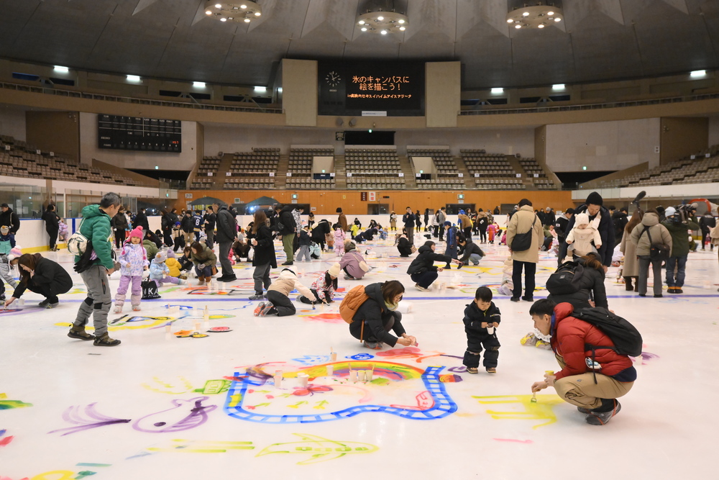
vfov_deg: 45.0
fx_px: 579
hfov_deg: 63.7
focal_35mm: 29
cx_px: 360
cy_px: 240
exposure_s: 1/250
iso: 5000
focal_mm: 29
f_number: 6.3
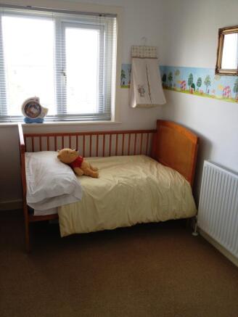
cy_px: 158
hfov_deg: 40.7
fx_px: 321
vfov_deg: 52.6
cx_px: 119
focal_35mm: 35
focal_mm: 4.28
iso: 64
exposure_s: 1/60
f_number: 2.4
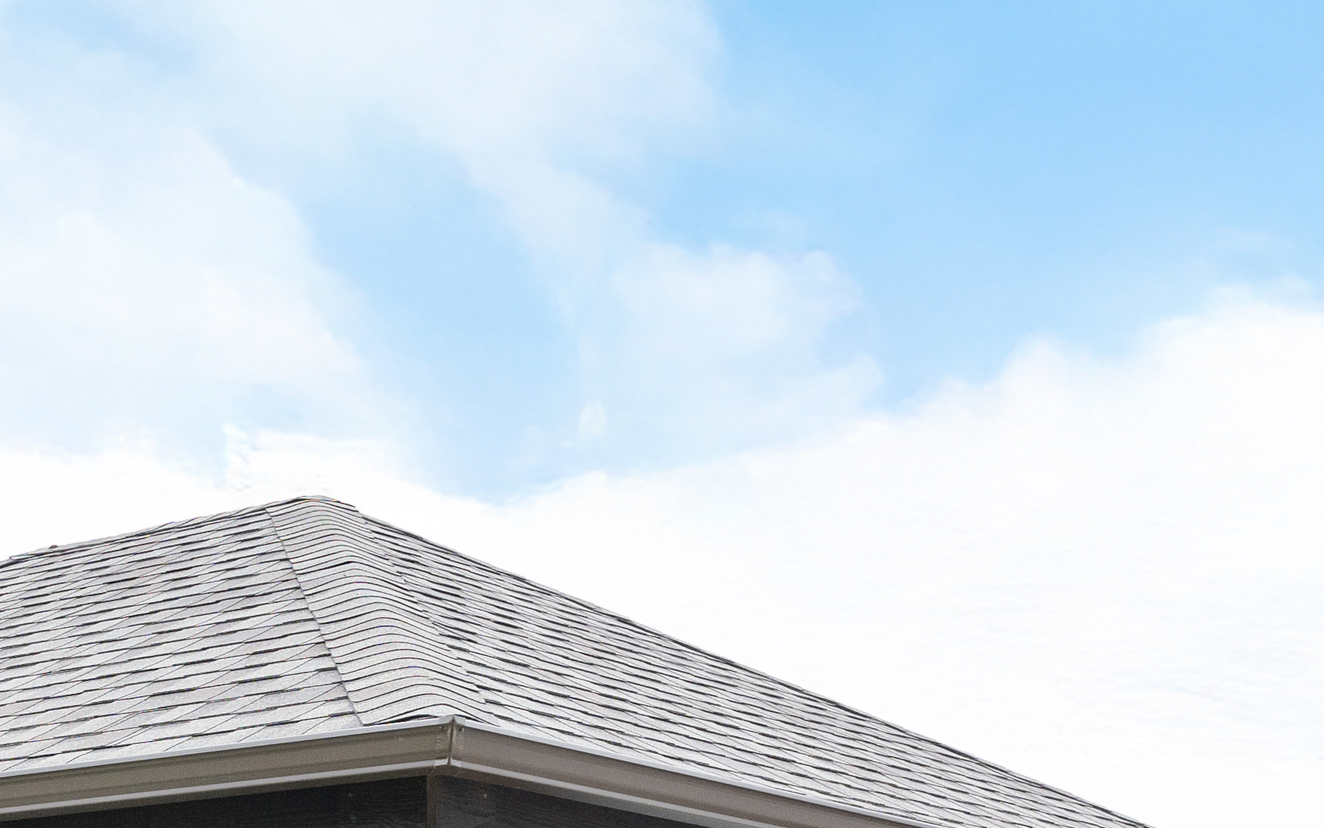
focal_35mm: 84
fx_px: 3031
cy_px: 1172
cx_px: 443
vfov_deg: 14.7
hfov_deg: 24.5
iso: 640
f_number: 7.1
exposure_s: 1/250
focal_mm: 24
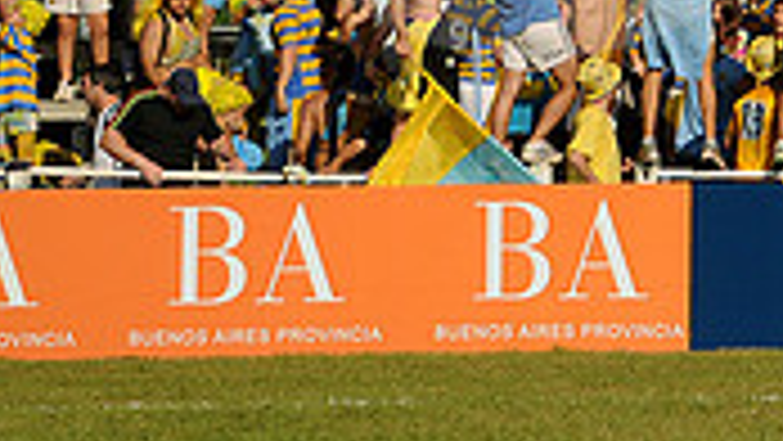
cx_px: 1300
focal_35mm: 209
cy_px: -259
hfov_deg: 9.9
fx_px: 4341
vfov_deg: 5.7
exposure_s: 1/1600
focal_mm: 40
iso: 250
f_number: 6.3
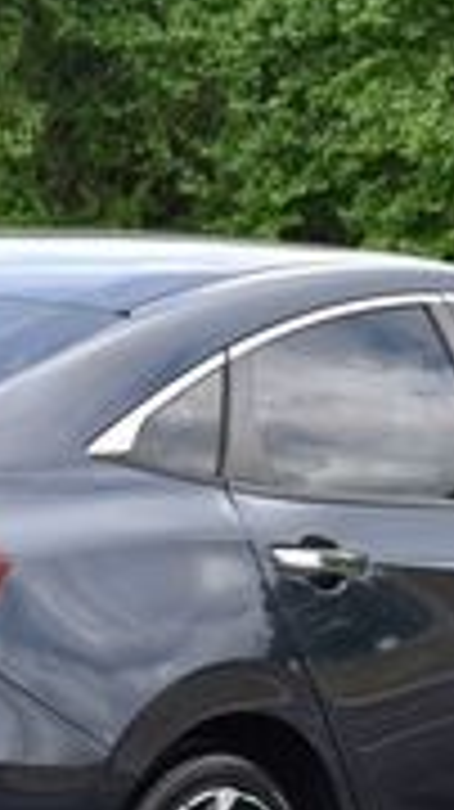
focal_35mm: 257
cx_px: 22
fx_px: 5510
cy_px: 385
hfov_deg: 4.7
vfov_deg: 8.4
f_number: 7.1
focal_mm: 46
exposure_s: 1/250
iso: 200
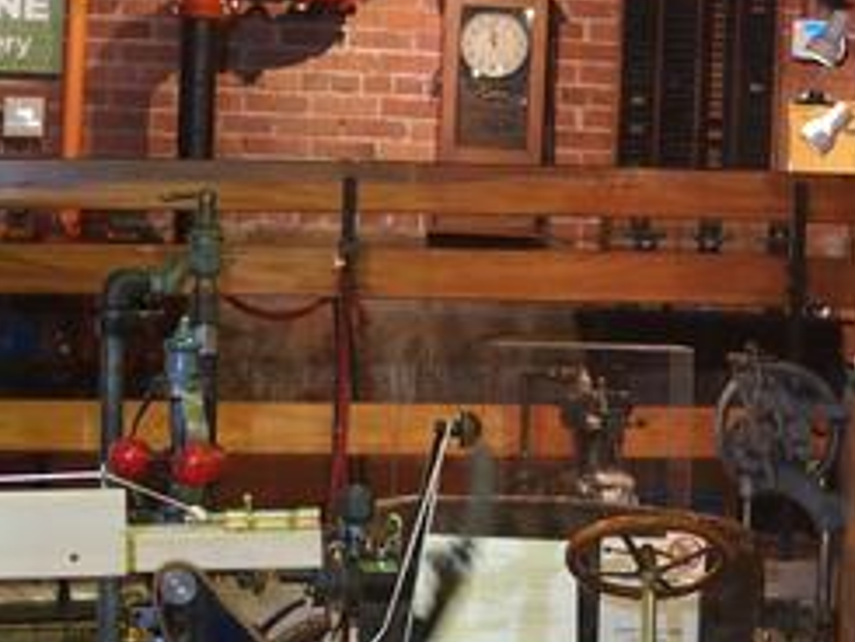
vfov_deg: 8.1
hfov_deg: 10.8
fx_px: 4522
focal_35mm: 183
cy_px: 482
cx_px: 304
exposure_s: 1/30
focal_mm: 24
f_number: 2.8
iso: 800
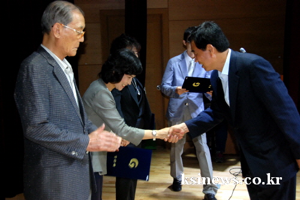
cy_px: 100
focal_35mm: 48
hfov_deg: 41.1
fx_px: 400
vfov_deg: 28.1
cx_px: 150
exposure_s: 1/60
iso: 800
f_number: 5
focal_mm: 32
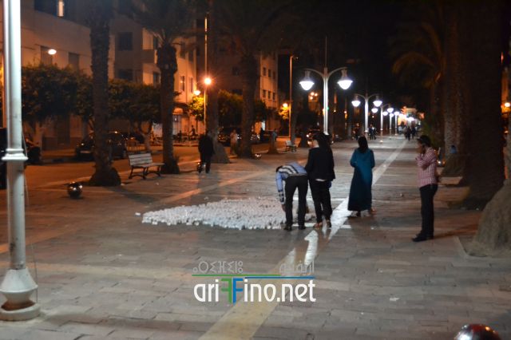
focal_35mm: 45
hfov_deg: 43.6
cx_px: 256
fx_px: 638
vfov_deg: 29.8
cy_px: 170
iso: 3200
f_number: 4.5
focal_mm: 30
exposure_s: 1/60
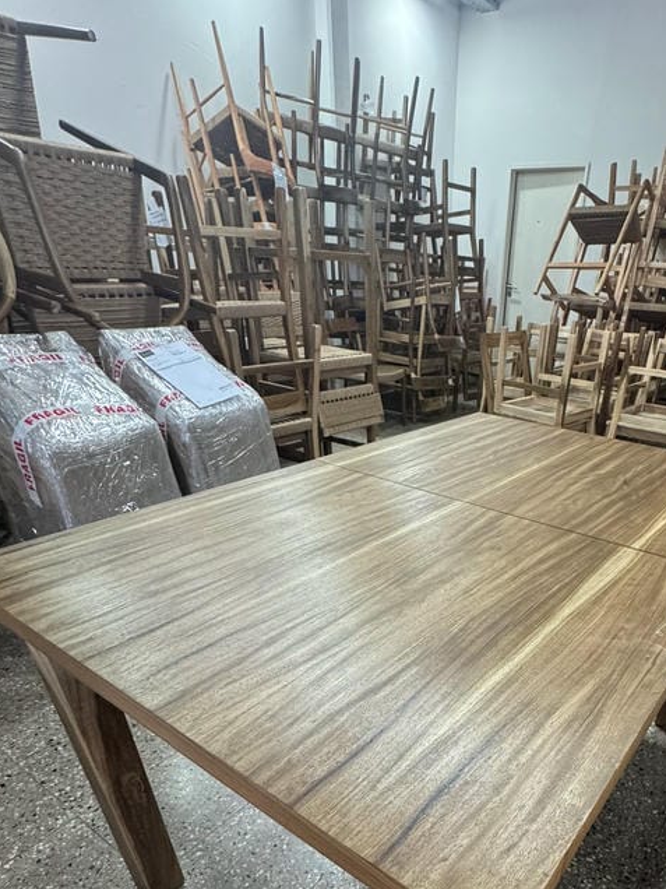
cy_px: 651
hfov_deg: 59.6
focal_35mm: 22
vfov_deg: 71.9
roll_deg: -2.7
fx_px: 564
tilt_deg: -34.0
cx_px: 448
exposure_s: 1/50
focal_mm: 2.22
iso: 400
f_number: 2.2
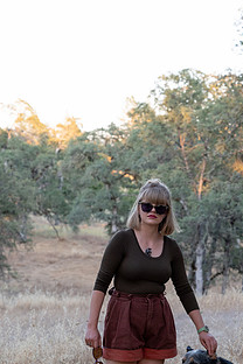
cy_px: 253
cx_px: 155
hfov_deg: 13.5
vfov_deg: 20.1
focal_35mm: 101
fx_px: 1023
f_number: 5
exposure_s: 1/100
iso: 640
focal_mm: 70
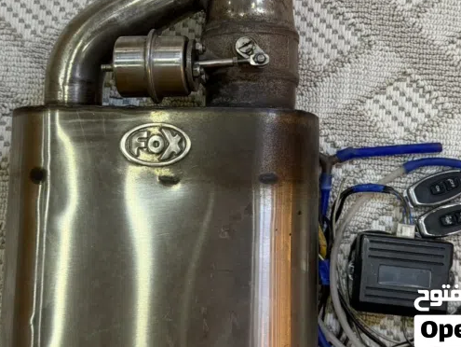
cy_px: 146
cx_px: 274
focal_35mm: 31
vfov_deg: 45.3
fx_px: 413
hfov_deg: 57.9
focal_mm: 6.76
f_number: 1.78
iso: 250
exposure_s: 1/50
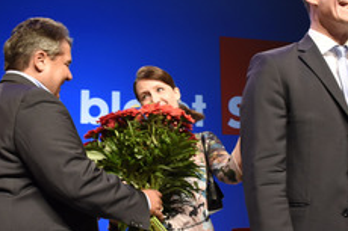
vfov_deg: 24.5
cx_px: 204
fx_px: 531
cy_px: 148
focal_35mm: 55
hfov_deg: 36.2
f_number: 5.6
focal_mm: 28
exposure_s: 1/160
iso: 2000
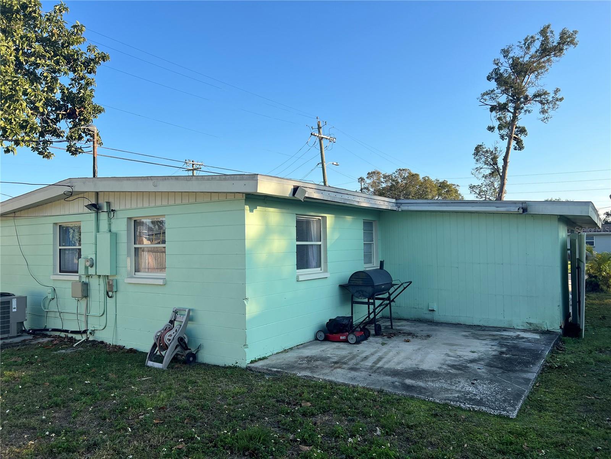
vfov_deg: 53.1
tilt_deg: +0.3
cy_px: 230
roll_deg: +0.5
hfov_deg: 67.3
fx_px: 459
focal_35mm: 26
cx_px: 306
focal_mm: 5.7
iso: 50
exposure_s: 1/2008
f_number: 1.5
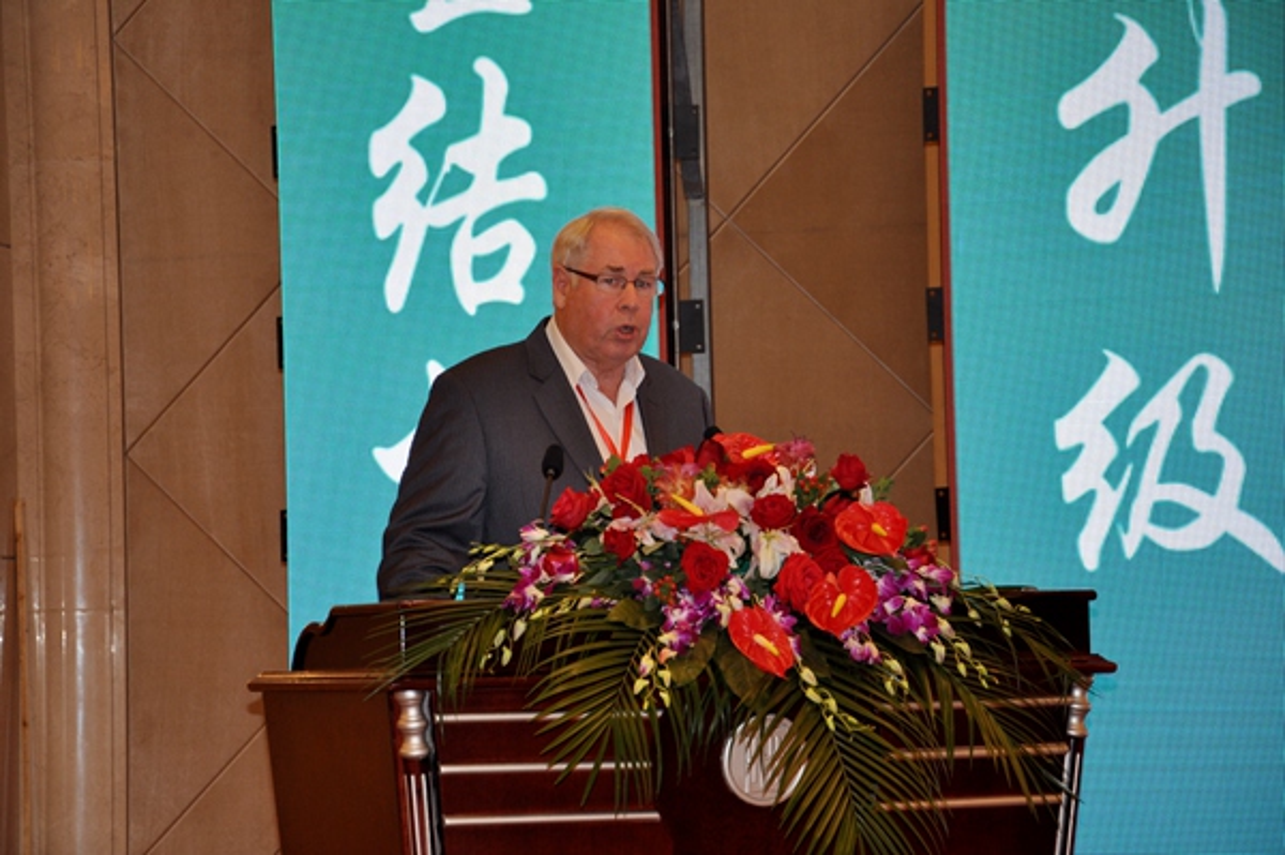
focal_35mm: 112
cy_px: 428
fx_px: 4012
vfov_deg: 12.2
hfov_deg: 18.2
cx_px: 642
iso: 320
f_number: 5.3
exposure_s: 1/60
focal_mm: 75
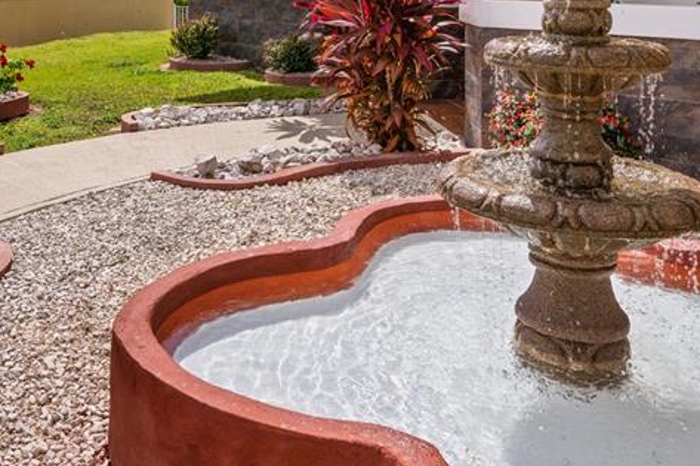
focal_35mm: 39
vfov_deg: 31.7
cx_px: 255
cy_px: 6
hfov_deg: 49.0
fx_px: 758
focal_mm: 12
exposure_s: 1/60
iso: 100
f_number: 9
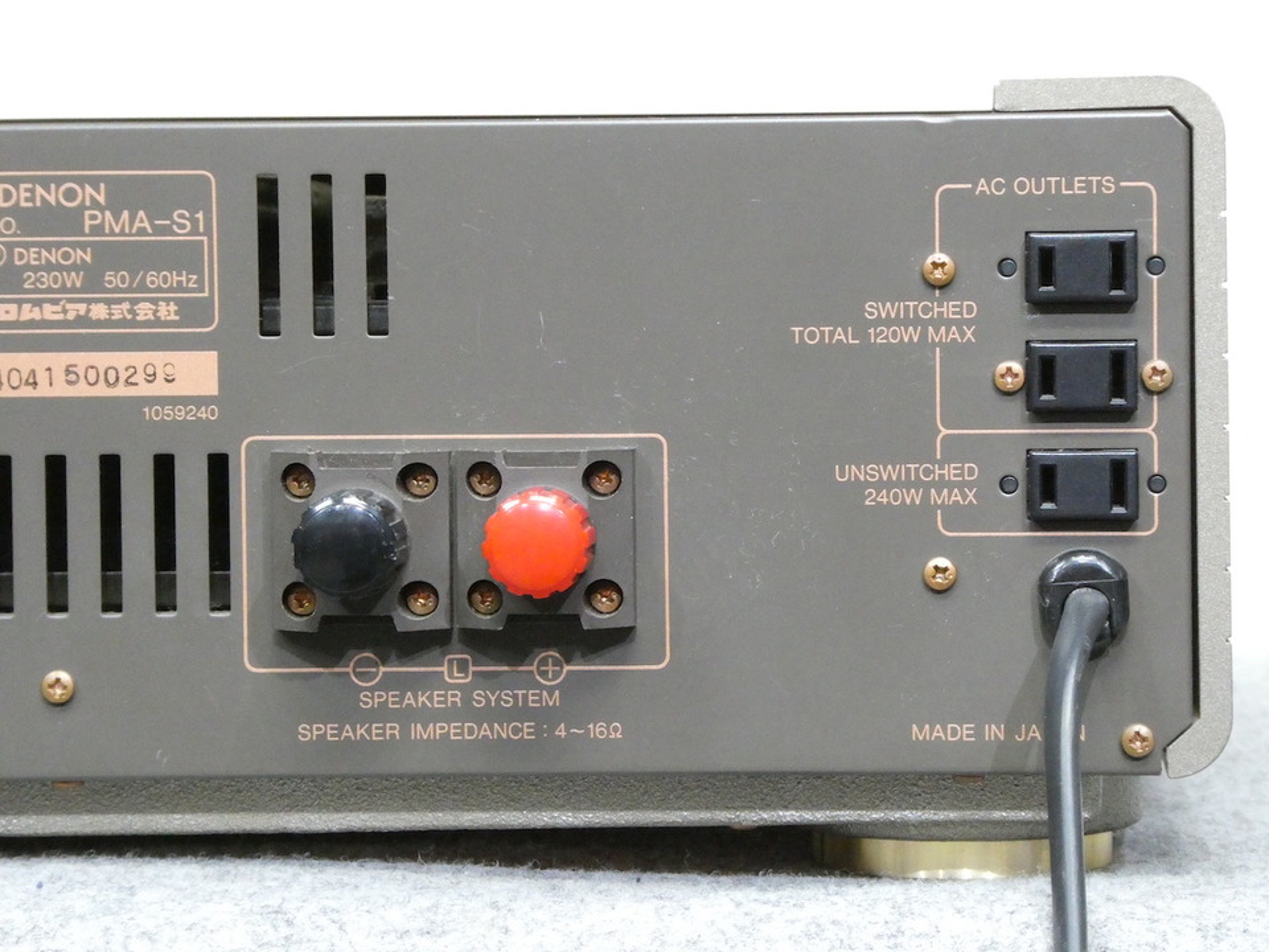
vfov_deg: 12.0
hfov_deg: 15.9
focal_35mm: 124
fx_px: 4546
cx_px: 634
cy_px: 476
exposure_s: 1/15
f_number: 5.2
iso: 1600
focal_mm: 22.3
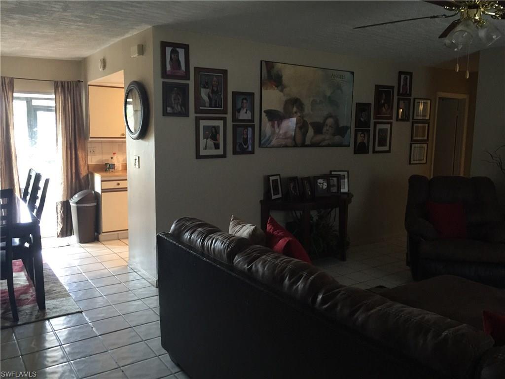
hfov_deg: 61.7
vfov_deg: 48.2
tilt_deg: -8.1
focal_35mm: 29
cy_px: 190
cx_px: 252
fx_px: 423
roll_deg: -1.3
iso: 250
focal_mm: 4.15
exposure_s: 1/24
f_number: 2.2
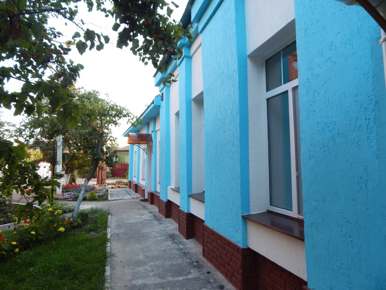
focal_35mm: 22
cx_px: 193
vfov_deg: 61.1
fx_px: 245
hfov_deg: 76.4
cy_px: 145
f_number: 3
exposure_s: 1/60
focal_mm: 4
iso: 125
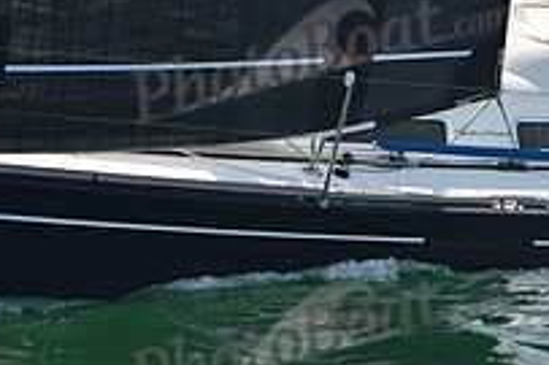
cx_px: 654
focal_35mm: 200
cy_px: 155
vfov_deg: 6.9
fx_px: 3047
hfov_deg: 10.1
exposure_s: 1/640
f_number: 3.5
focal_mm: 70
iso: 250
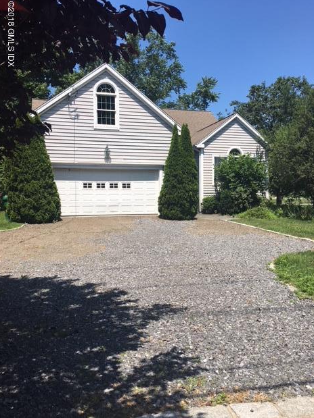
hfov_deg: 46.8
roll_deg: -0.8
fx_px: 363
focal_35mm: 30
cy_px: 213
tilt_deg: -3.1
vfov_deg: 60.0
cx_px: 160
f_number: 2.2
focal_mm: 4.15
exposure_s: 1/1748
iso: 25
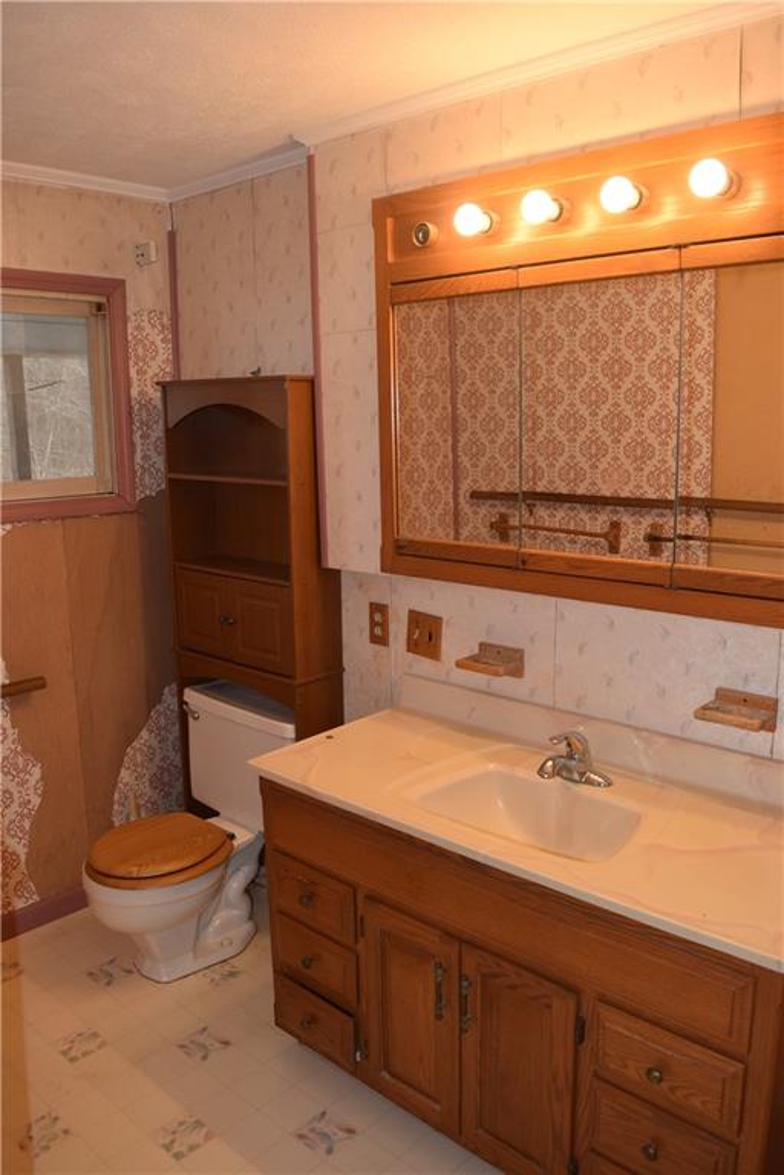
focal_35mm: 27
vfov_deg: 67.4
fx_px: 882
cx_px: 392
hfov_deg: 47.9
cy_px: 588
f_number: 5.6
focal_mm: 18
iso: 560
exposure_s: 1/125
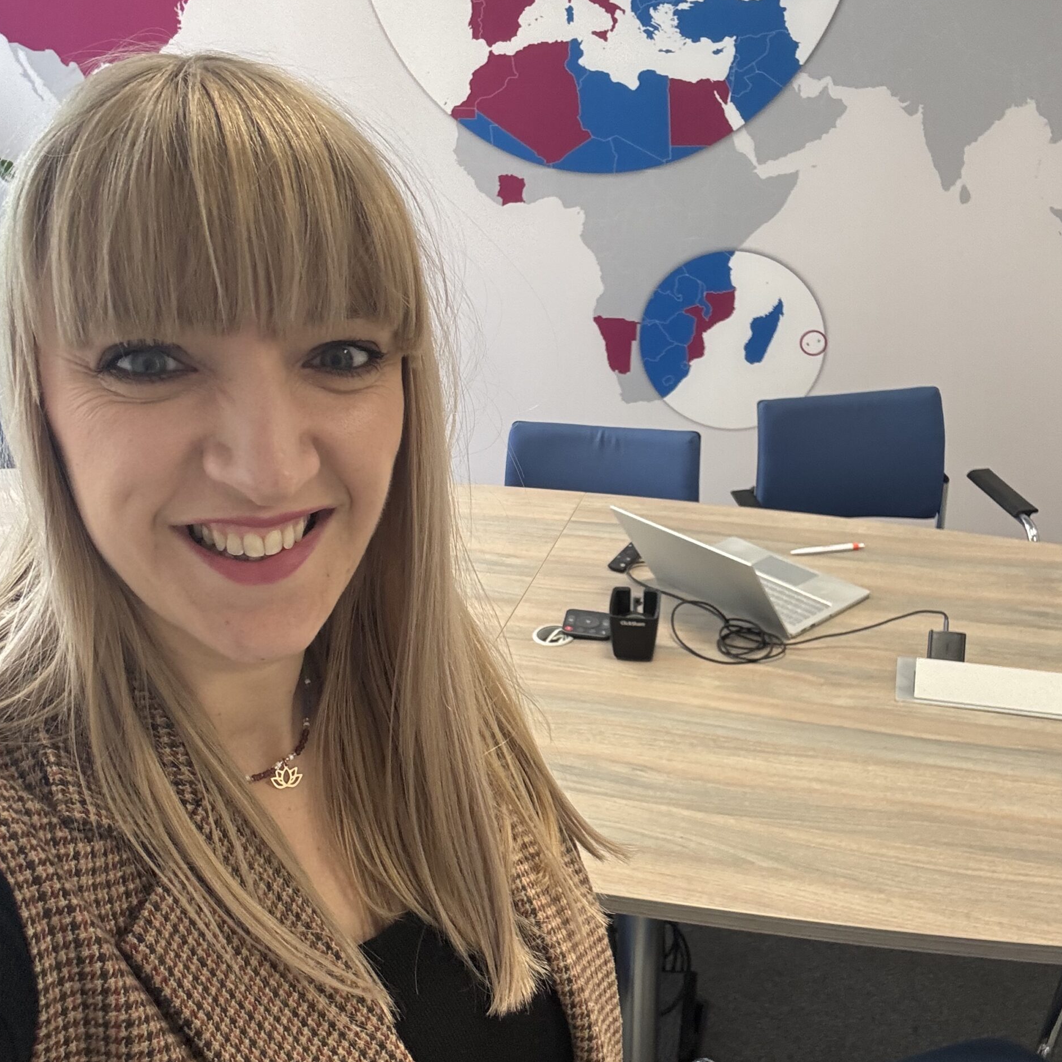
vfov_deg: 46.0
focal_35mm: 36
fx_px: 1250
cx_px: 533
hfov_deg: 46.0
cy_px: 550
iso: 160
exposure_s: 1/50
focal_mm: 2.69
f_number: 1.9
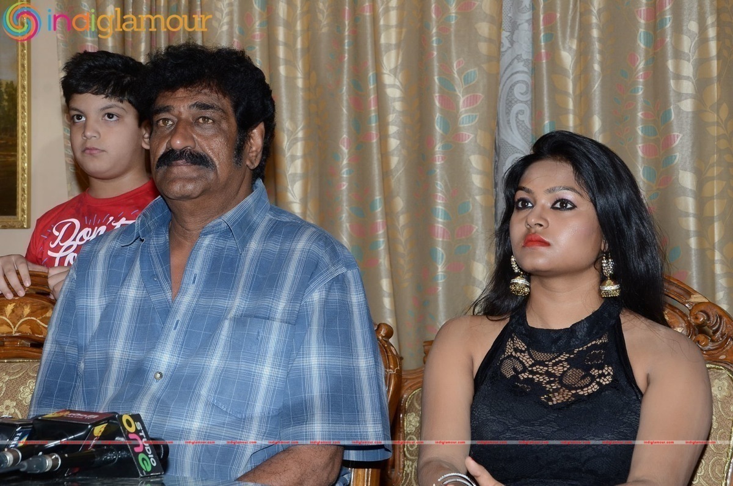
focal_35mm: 93
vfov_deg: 14.6
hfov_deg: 22.0
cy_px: 243
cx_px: 366
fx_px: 1890
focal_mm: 62
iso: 250
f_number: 7.1
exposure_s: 1/125
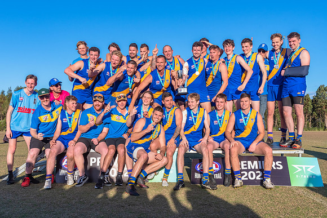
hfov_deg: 51.9
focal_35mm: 37
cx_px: 161
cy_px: 107
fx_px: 336
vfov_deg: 36.0
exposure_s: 1/1000
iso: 400
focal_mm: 24
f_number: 9
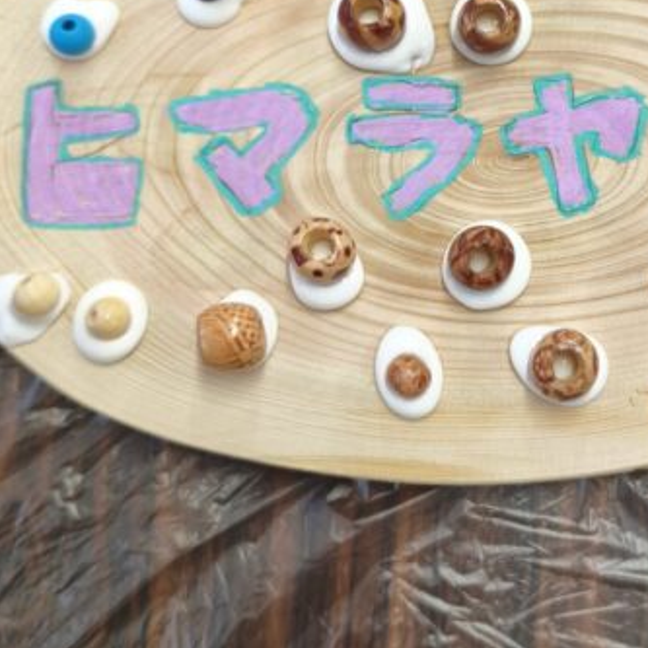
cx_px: 525
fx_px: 1207
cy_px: 122
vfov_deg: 29.3
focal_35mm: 57
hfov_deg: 29.3
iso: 80
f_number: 1.5
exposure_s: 1/50
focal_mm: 4.94
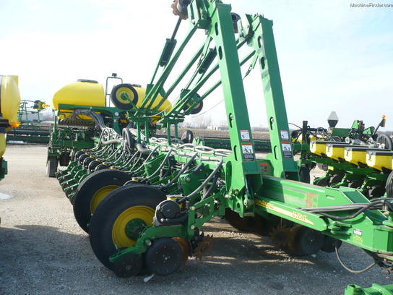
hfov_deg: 52.6
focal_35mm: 35
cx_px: 196
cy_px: 148
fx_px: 397
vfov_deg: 40.7
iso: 100
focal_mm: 5.8
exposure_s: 1/400
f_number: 2.8
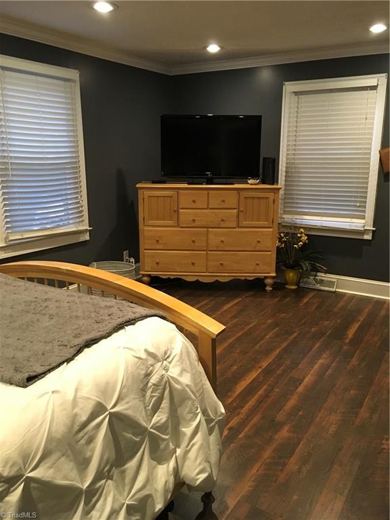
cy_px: 260
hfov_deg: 48.2
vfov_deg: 61.7
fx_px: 436
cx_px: 195
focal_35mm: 29
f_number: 2.2
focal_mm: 4.15
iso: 200
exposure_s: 1/30
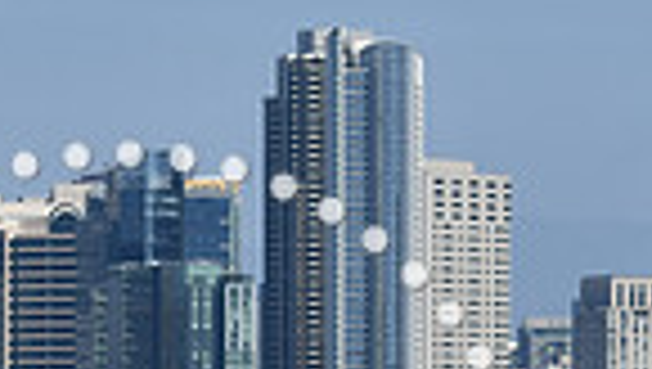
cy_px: 565
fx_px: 10006
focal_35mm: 578
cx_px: 121
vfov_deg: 2.1
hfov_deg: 3.7
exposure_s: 1/500
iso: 100
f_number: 8
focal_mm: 92
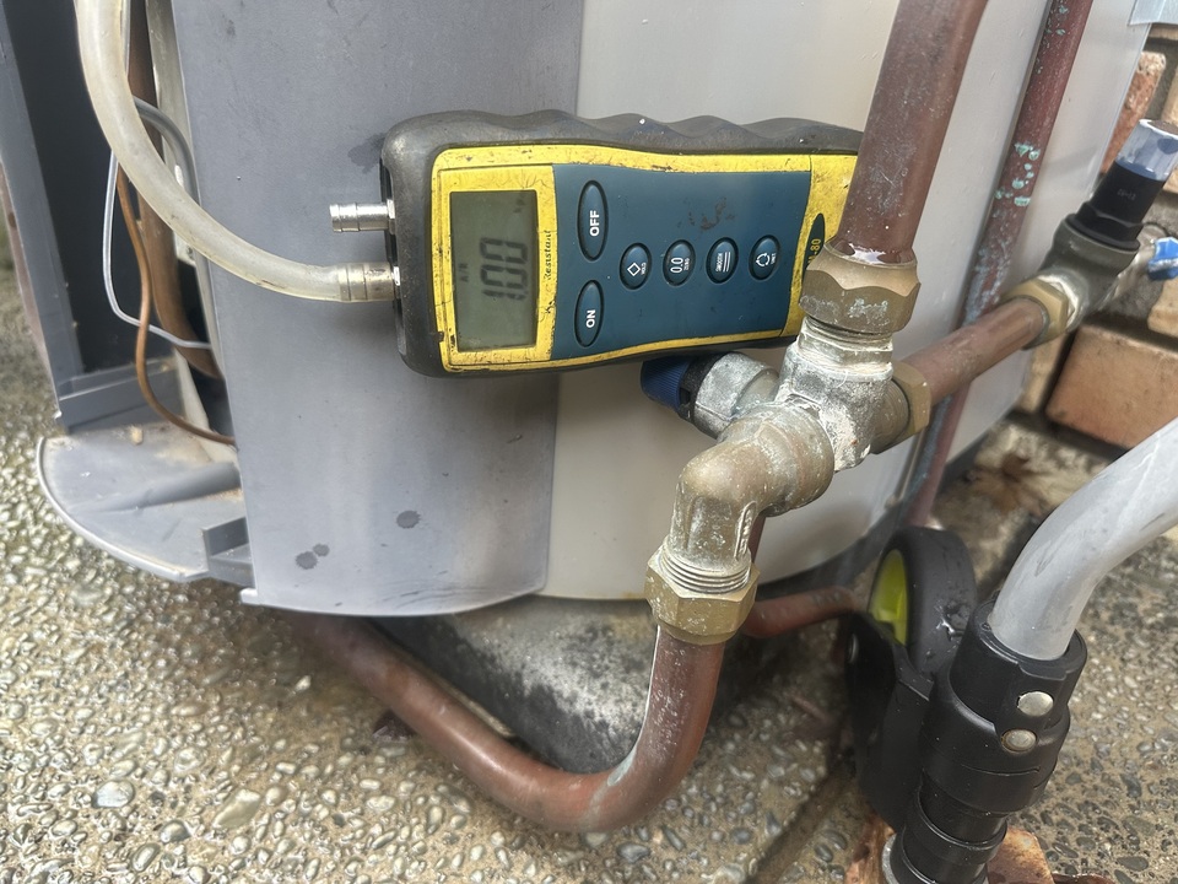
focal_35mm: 24
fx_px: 817
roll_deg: -6.3
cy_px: 442
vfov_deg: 56.8
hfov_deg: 71.6
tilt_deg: -31.4
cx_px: 589
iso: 200
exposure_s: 1/121
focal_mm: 6.86
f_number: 1.78
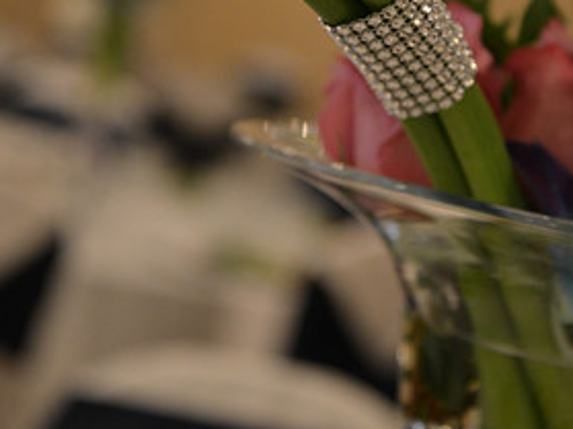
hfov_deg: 11.6
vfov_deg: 8.7
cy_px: 83
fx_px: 2813
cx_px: 386
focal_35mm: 170
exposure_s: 1/20
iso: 1250
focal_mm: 85
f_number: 4.5
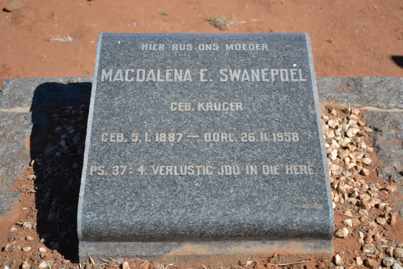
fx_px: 923
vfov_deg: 16.6
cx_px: 202
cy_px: 134
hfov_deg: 24.6
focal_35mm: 82
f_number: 5.6
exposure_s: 1/125
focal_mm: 55
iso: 140
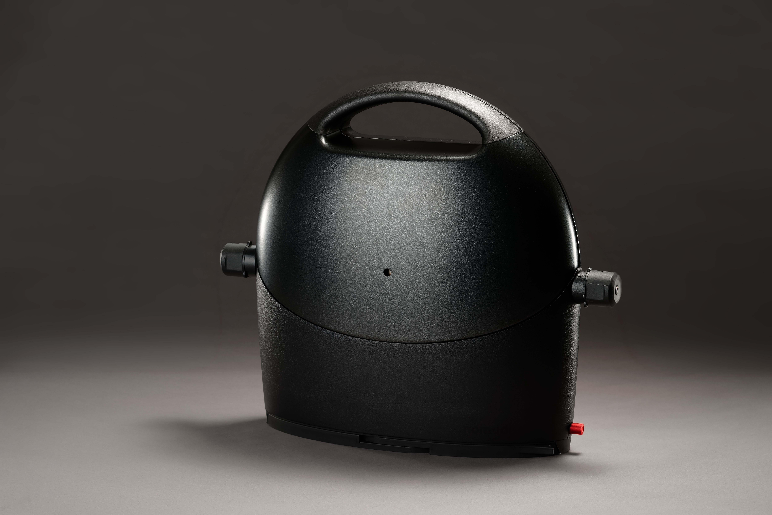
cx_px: 386
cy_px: 258
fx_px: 2188
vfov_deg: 13.4
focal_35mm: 102
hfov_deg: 20.0
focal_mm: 102
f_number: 11
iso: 100
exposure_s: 1/100
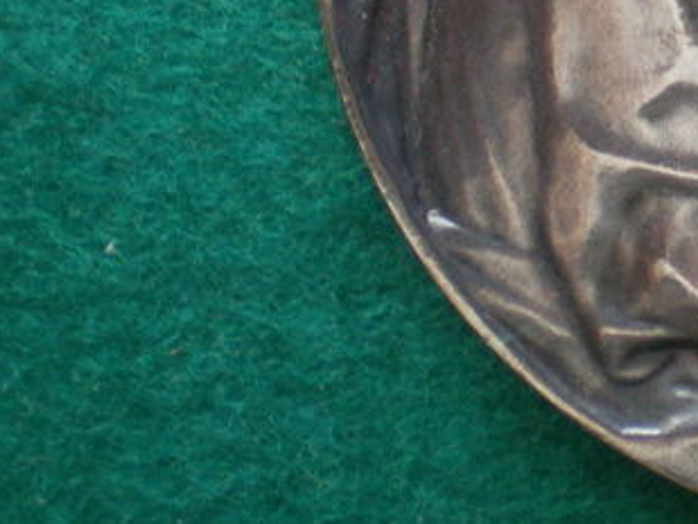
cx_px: 829
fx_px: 2481
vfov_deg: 11.7
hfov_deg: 15.5
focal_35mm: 123
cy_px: -154
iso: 125
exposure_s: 1/50
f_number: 3.1
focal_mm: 6.3
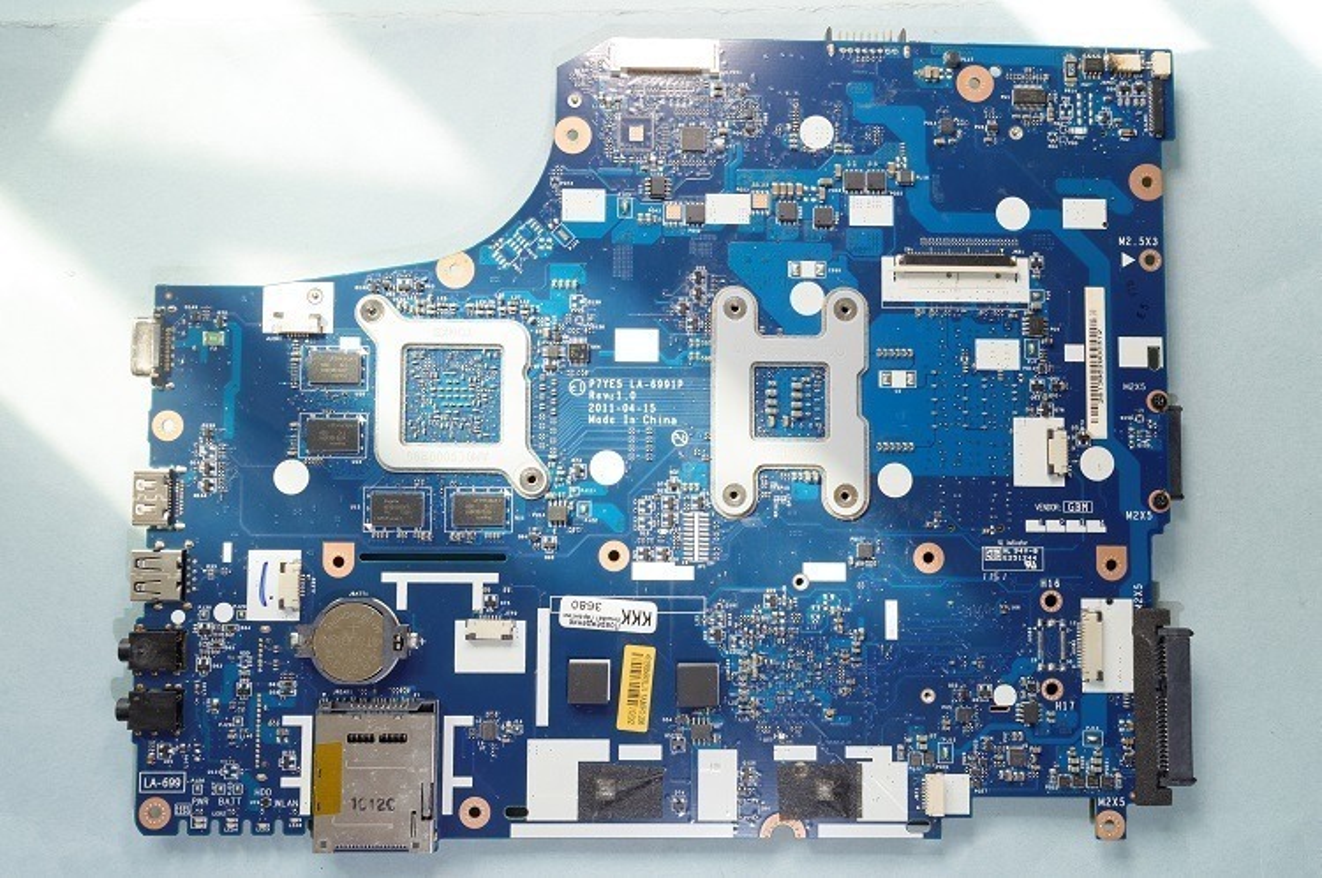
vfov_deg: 36.8
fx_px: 1320
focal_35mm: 36
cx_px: 661
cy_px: 439
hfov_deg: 53.2
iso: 100
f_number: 8
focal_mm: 24
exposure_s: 1/10
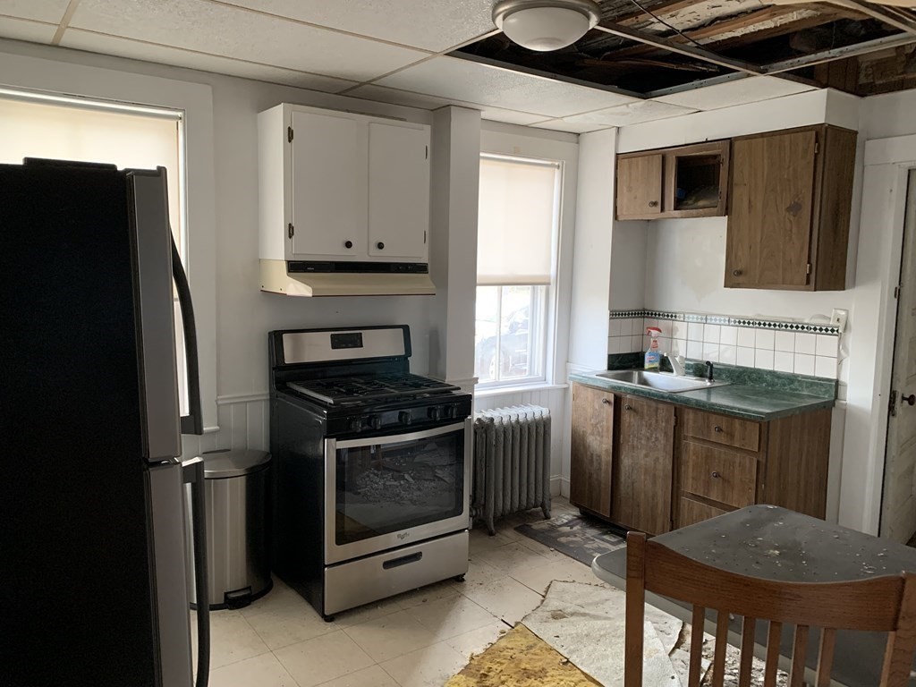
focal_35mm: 26
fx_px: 688
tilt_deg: -5.1
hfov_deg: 67.3
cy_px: 344
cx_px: 458
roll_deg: -0.8
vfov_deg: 53.1
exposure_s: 1/56
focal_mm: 4.25
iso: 400
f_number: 1.8
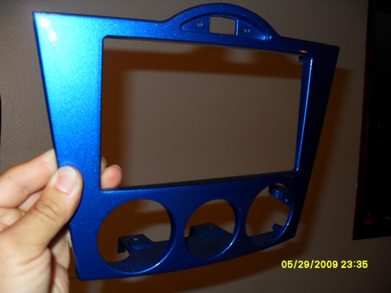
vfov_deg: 41.8
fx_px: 384
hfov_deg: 54.0
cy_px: 146
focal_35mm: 34
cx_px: 196
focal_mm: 6.3
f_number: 2.8
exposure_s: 1/45
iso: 100
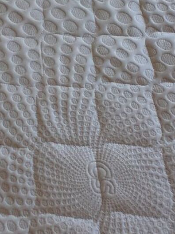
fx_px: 290
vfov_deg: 42.2
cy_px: 52
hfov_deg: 33.6
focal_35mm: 43
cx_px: 86
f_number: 2.2
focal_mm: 1.4
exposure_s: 1/100
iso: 125
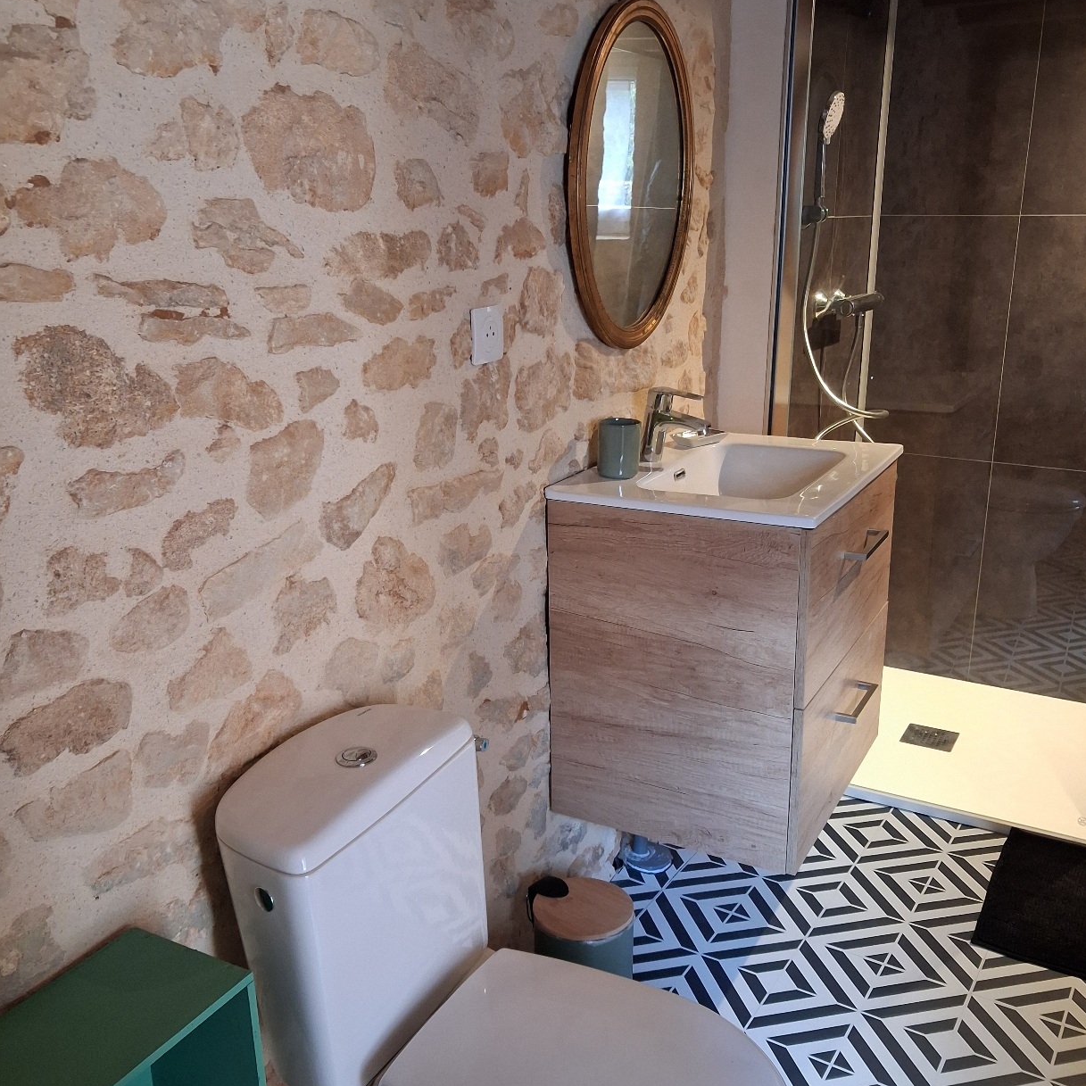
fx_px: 1136
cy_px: 580
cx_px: 544
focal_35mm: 32
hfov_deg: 51.1
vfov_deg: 51.1
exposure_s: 1/25
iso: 500
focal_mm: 4
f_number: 1.8
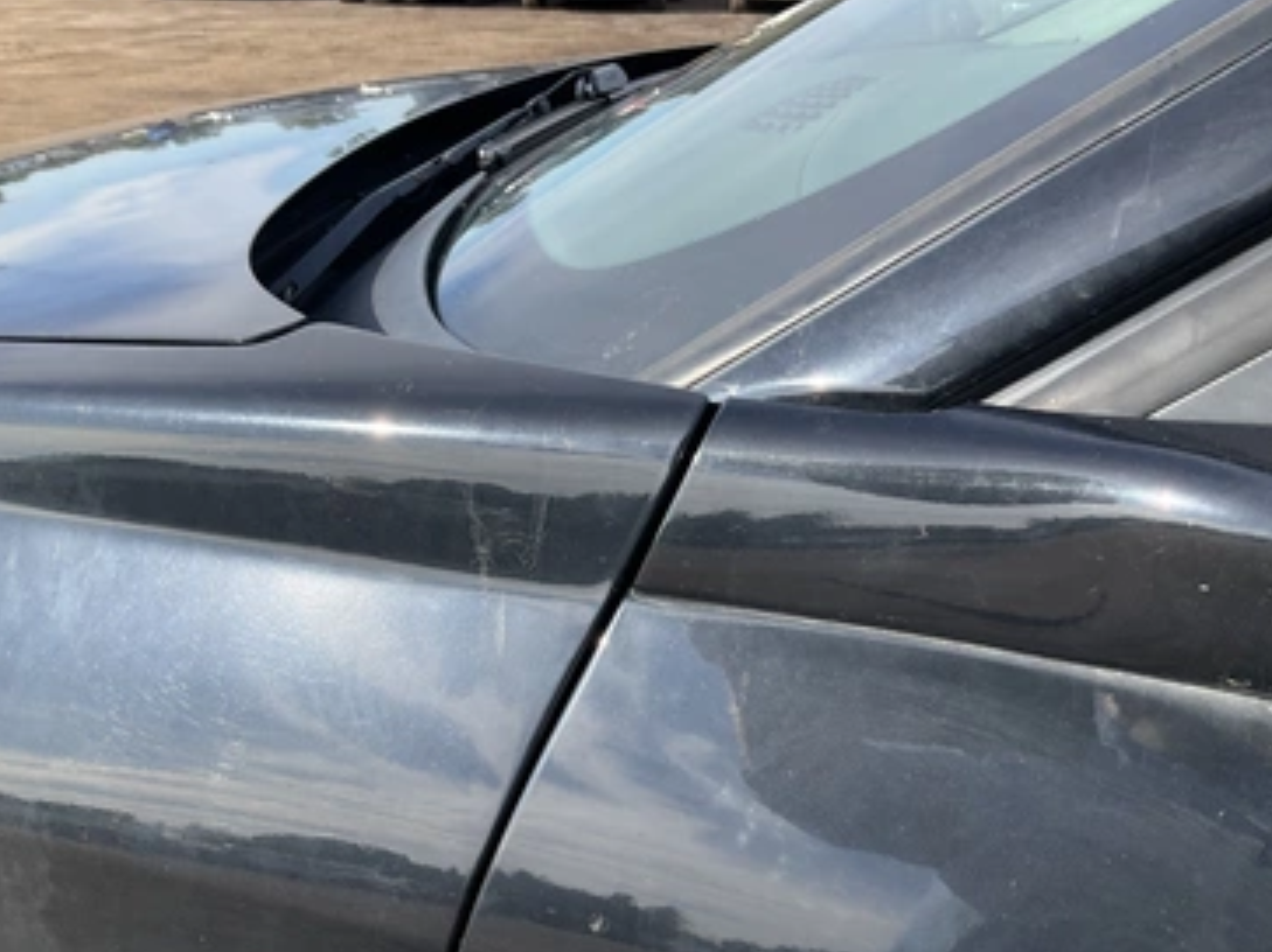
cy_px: 455
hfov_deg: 56.8
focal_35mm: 32
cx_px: 610
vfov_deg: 44.1
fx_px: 1175
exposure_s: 1/691
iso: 25
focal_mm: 3
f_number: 1.8
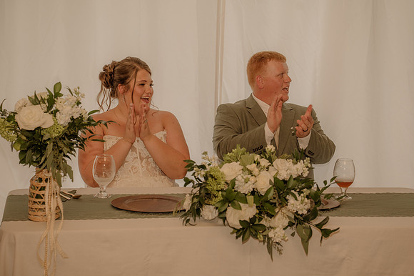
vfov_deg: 17.5
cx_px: 227
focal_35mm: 78
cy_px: 129
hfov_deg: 26.0
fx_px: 895
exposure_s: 1/200
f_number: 4
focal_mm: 70
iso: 500
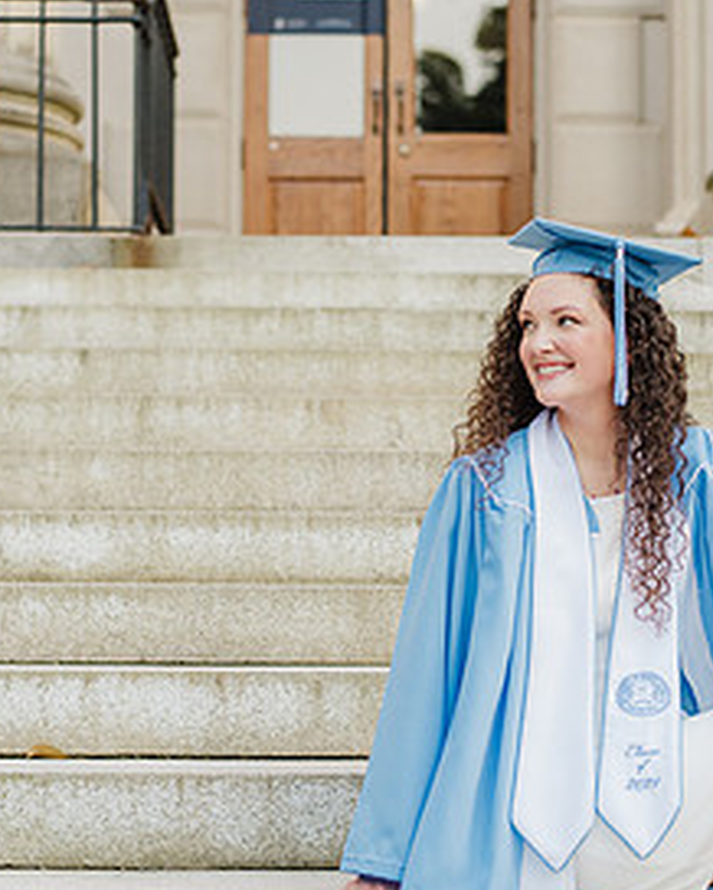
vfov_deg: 19.2
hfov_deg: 15.4
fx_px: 2635
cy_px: 515
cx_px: 458
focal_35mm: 100
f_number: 2.5
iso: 200
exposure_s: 1/500
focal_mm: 50
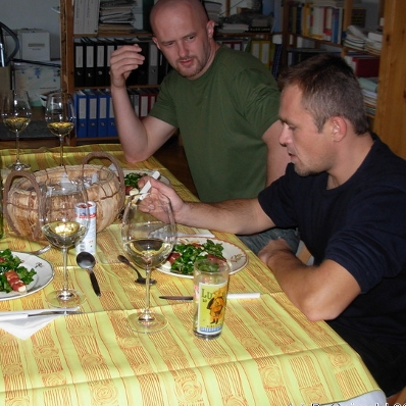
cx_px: 102
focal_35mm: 54
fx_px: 717
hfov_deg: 31.1
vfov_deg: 31.6
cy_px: 174
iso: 84
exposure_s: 1/33.9
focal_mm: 6.3
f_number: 2.9
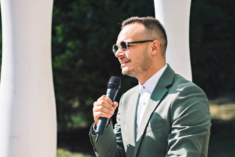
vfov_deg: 9.8
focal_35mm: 140
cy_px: 79
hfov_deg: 14.7
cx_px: 119
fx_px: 913
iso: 160
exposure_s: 1/1000
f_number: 4
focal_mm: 135
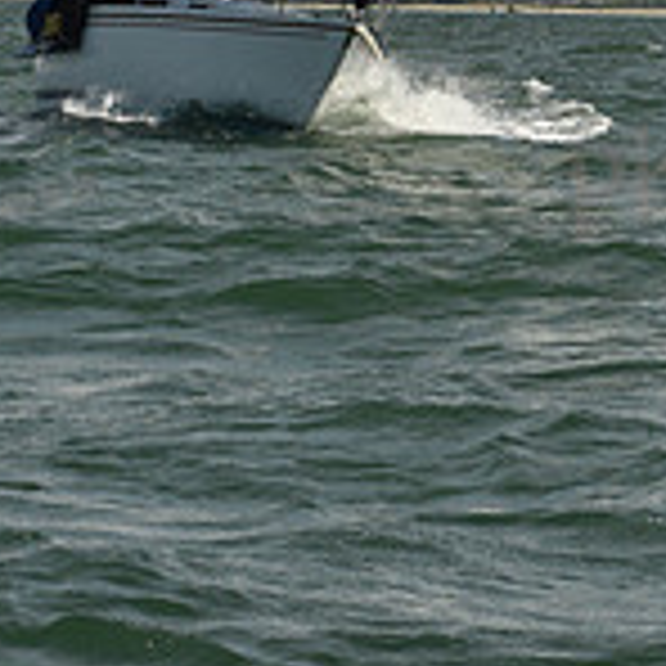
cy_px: -504
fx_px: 6225
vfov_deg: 6.0
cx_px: 331
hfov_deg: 6.1
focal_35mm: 286
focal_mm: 86
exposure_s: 1/800
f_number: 13
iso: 320
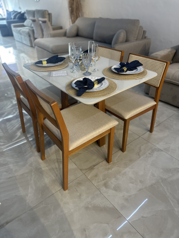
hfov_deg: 56.8
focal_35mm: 24
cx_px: 90
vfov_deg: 71.6
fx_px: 165
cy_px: 119
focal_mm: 6.86
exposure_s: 1/120
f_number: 1.78
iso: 160
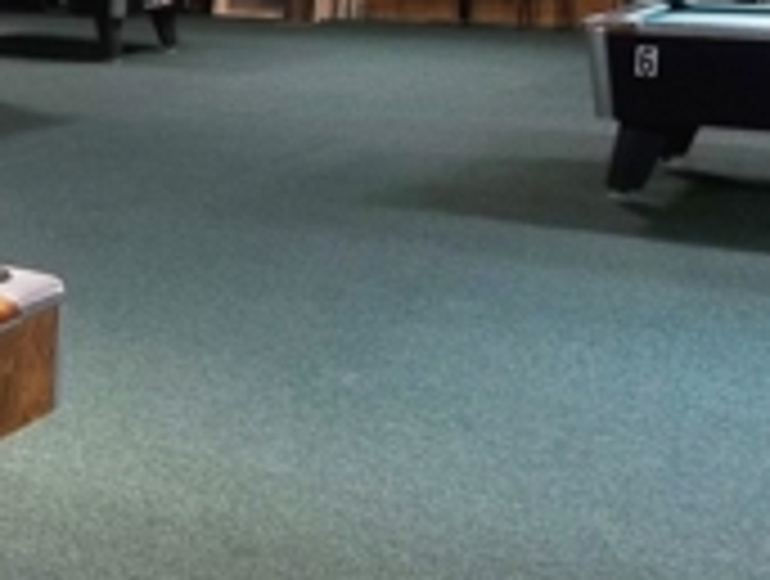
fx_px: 1404
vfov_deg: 23.3
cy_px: 202
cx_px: -113
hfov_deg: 27.6
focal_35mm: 63
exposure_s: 1/10
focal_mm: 4.9
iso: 160
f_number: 3.5
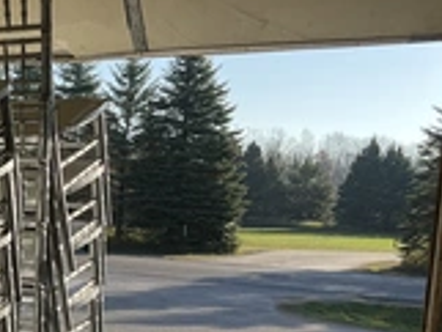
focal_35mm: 72
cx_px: -82
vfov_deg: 20.1
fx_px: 920
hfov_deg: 24.6
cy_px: 288
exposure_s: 1/691
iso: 25
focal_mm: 3
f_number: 1.8
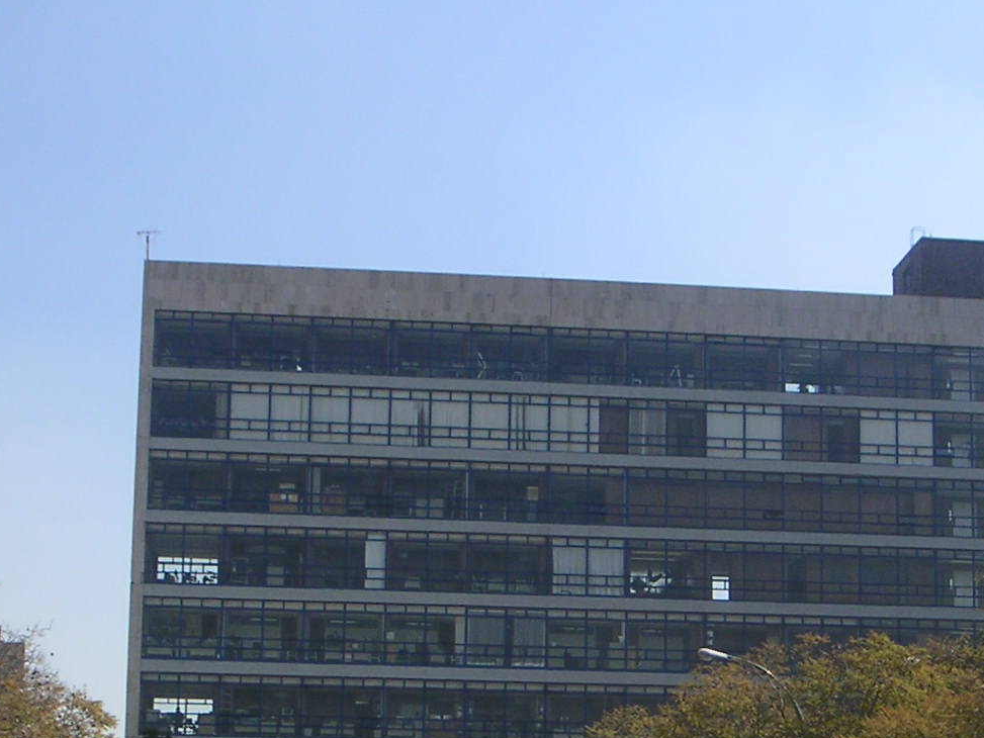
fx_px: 2274
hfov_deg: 24.4
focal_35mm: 80
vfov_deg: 18.4
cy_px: 525
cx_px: 603
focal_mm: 6
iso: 50
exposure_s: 1/180
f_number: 6.7
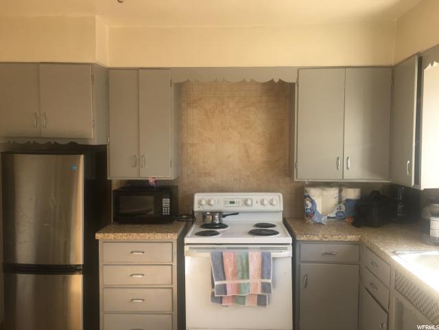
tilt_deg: -1.9
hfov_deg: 61.7
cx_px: 220
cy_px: 165
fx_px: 368
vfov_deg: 48.2
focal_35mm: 29
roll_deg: -2.1
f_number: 2.2
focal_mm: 4.15
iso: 25
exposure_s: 1/40
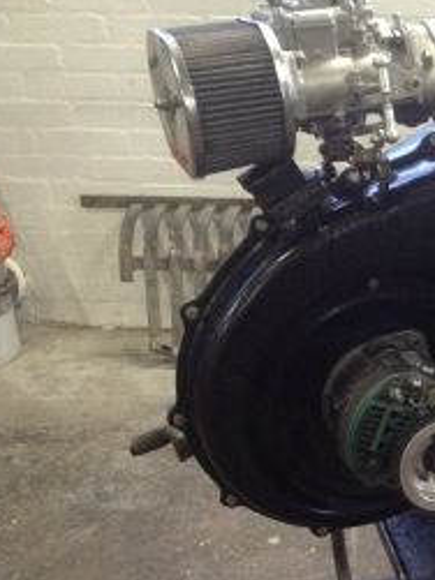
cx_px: 528
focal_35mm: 67
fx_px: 1124
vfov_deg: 29.0
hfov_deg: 20.4
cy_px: 314
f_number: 2.4
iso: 320
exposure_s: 1/20
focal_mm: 4.28
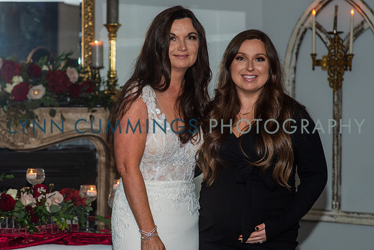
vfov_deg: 12.5
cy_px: 125
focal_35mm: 110
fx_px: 1139
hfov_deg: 18.6
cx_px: 133
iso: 250
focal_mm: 85
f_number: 3.5
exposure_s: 1/200
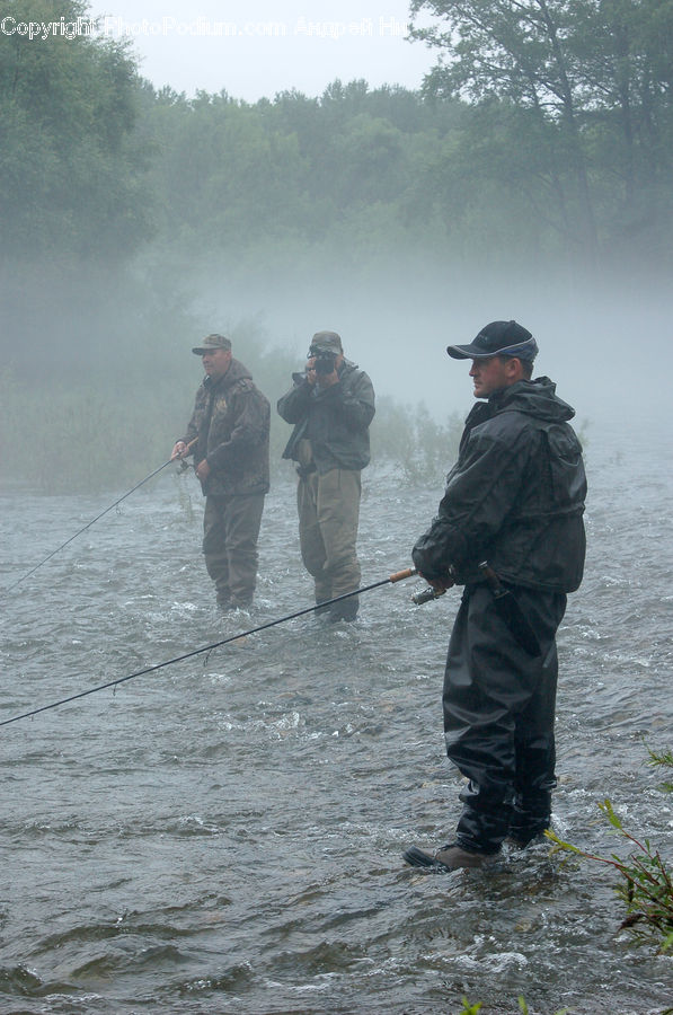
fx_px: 2532
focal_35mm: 90
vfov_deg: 22.7
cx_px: 336
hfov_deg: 15.1
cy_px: 508
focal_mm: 60
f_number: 6.3
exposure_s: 1/250
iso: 200
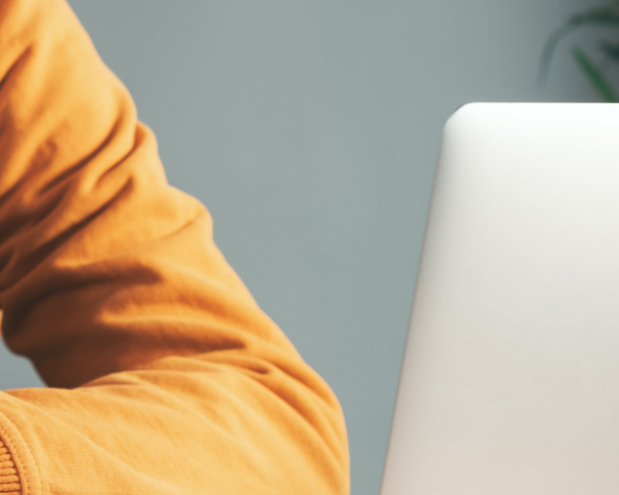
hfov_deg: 12.0
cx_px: -261
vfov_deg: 9.9
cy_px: 44
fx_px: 2840
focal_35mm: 155
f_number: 4.5
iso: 100
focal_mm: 50
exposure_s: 1/30
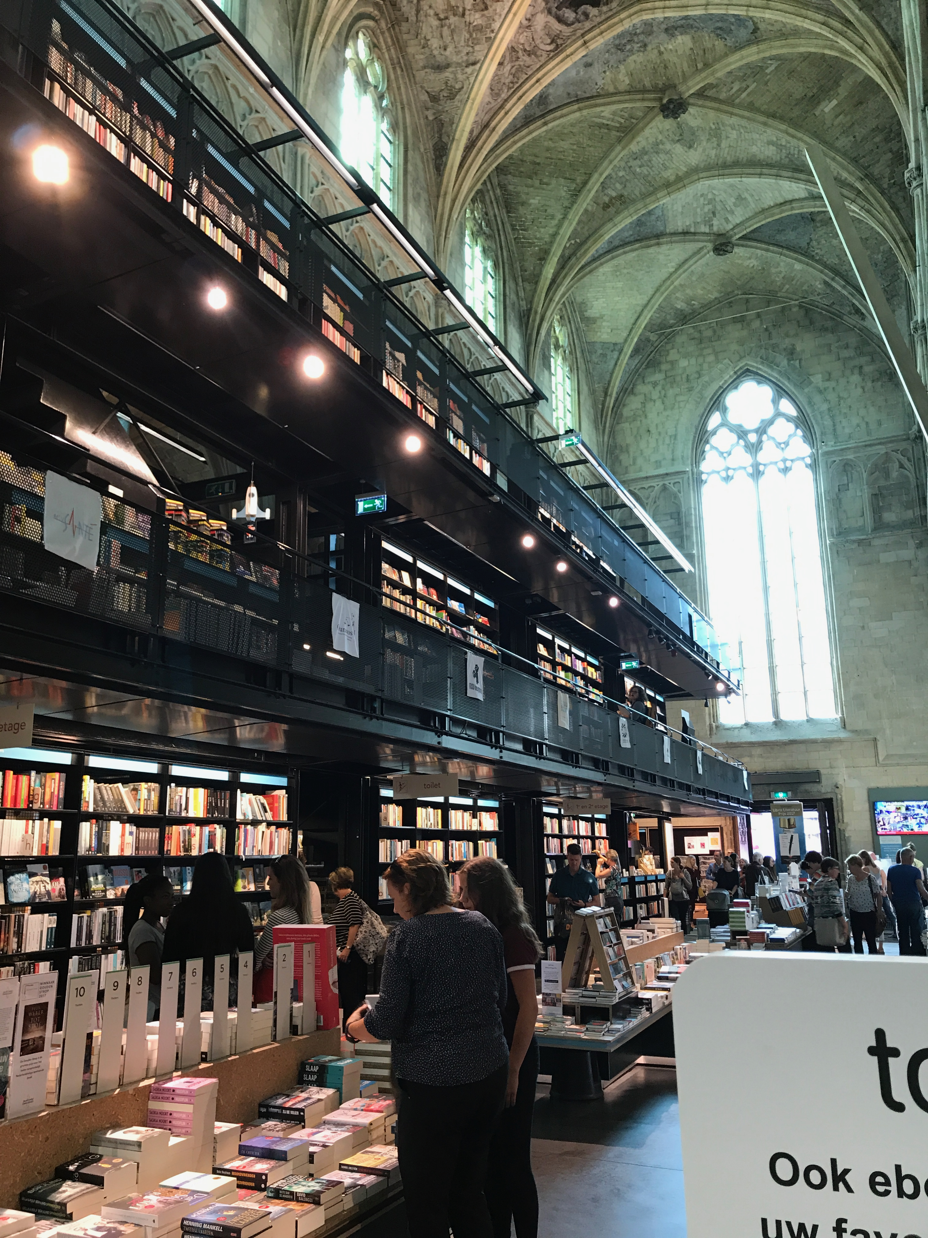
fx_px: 1001
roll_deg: +0.3
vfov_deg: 63.4
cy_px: 619
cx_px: 464
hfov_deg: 49.7
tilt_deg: +13.3
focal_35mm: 28
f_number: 1.8
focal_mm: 3.99
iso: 32
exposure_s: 1/20
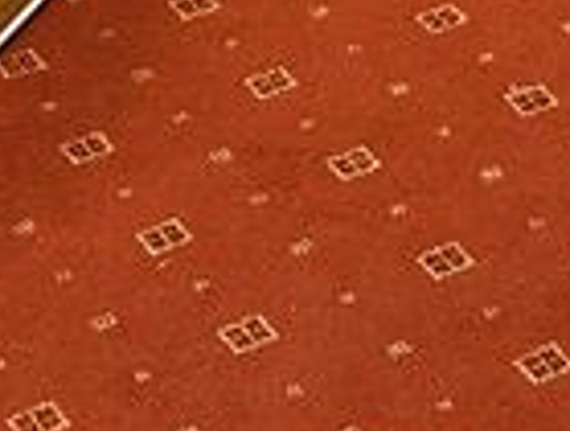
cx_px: 996
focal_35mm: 207
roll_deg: -0.4
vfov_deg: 6.1
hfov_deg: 9.1
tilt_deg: -7.5
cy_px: -1233
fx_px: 3417
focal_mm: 5.7
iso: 100
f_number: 1.5
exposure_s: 1/50
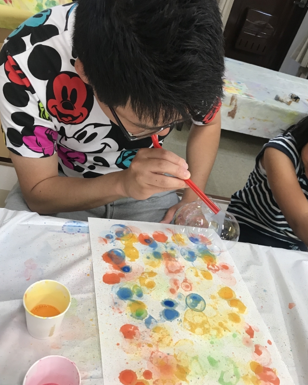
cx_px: 152
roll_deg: -18.5
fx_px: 342
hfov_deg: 48.5
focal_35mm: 30
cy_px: 202
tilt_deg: -35.3
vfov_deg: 58.8
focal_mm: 3.99
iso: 40
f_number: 1.8
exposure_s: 1/25
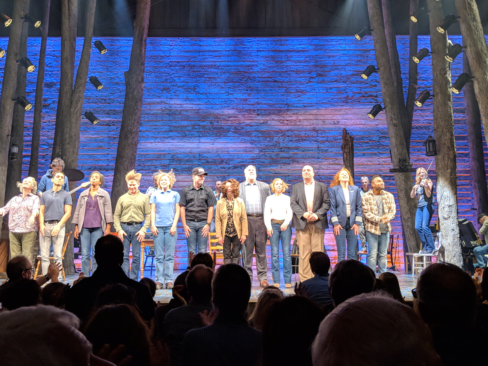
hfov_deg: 49.0
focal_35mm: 38
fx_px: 536
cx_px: 249
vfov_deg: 37.5
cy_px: 135
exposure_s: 1/120
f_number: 1.8
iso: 81
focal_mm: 4.44
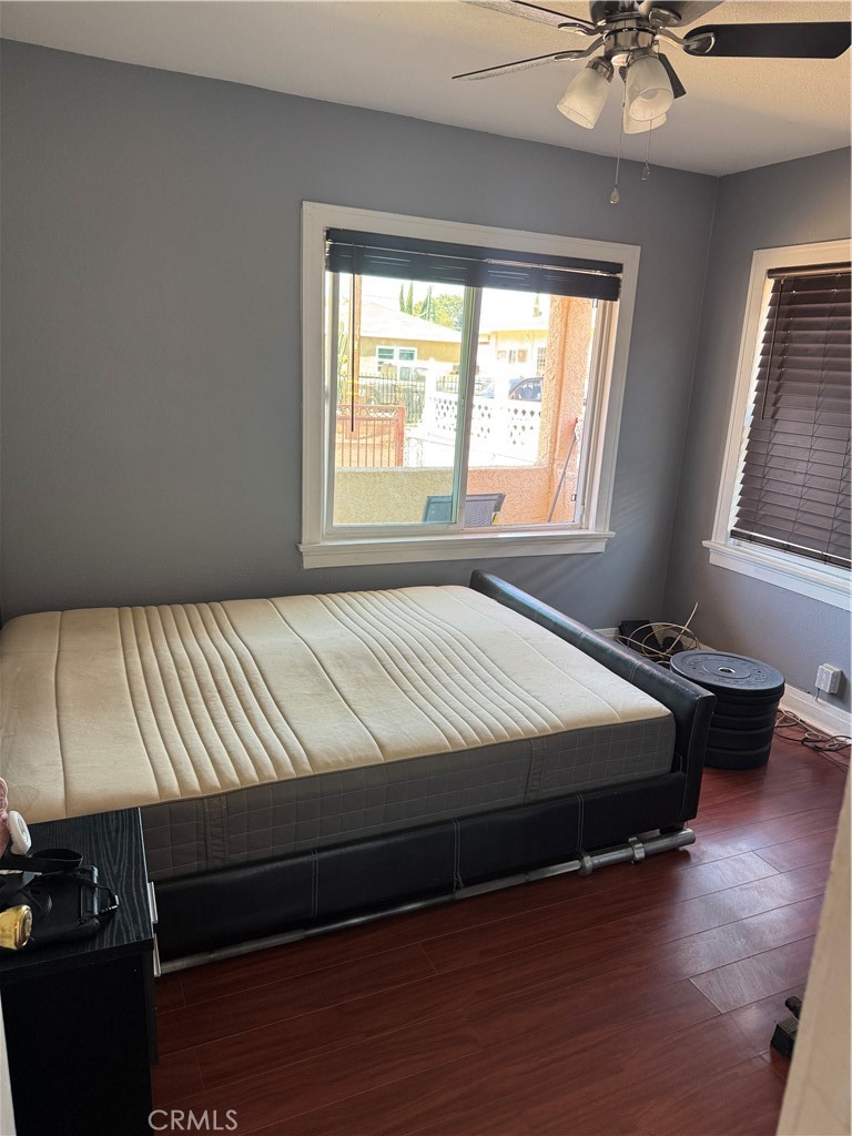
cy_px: 568
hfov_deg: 56.8
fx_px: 788
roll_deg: -2.1
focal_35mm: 24
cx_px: 426
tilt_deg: -13.4
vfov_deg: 71.6
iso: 200
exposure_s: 1/120
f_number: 1.78
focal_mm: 6.76
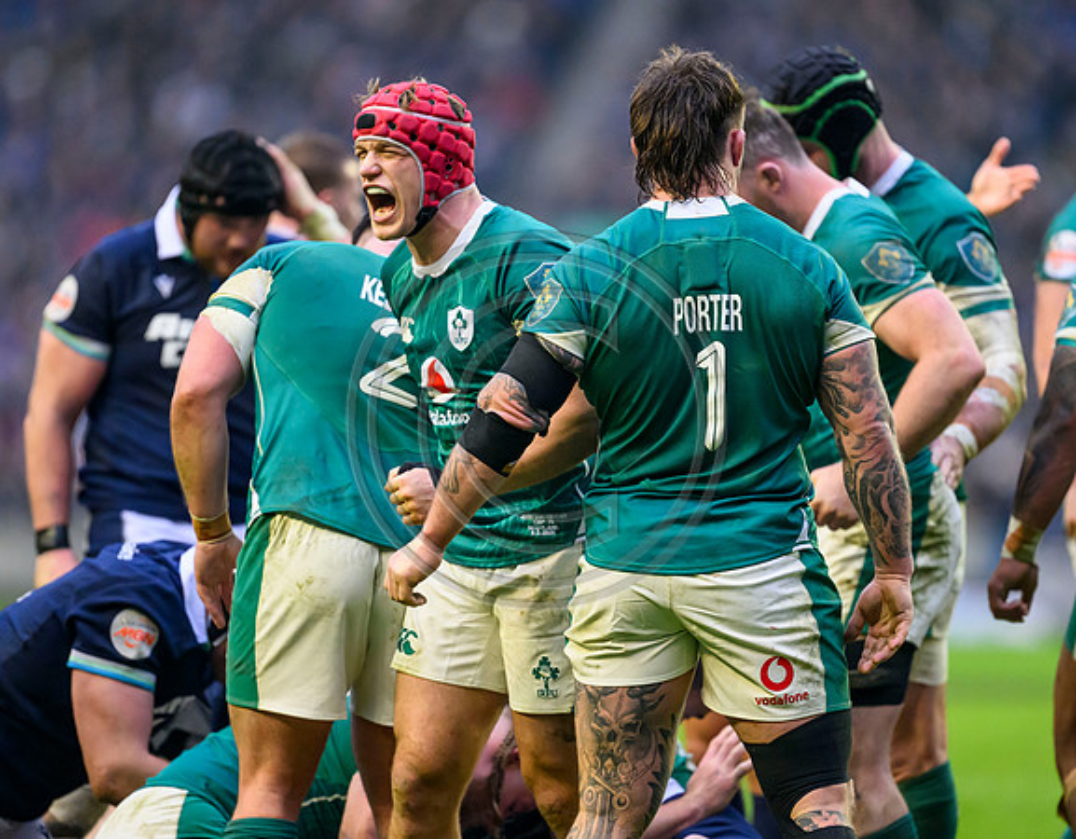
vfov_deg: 3.3
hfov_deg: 4.2
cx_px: 586
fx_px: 14598
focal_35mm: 463
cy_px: 401
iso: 5000
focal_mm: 400
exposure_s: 1/2000
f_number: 2.8
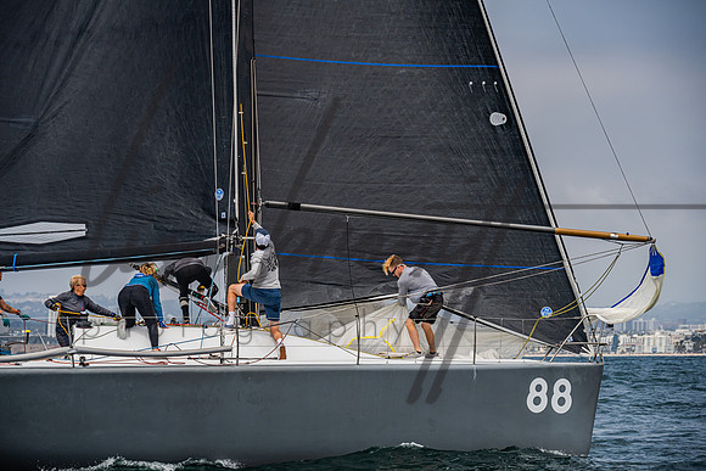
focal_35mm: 120
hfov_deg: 17.1
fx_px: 2354
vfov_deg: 11.4
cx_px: 353
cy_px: 236
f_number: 6.3
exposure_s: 1/1250
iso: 250
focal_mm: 120
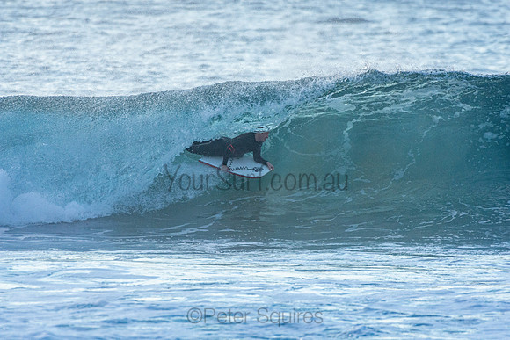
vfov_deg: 1.9
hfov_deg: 2.9
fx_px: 10202
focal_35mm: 720
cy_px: 170
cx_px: 255
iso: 560
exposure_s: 1/1250
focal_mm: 480
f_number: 5.6
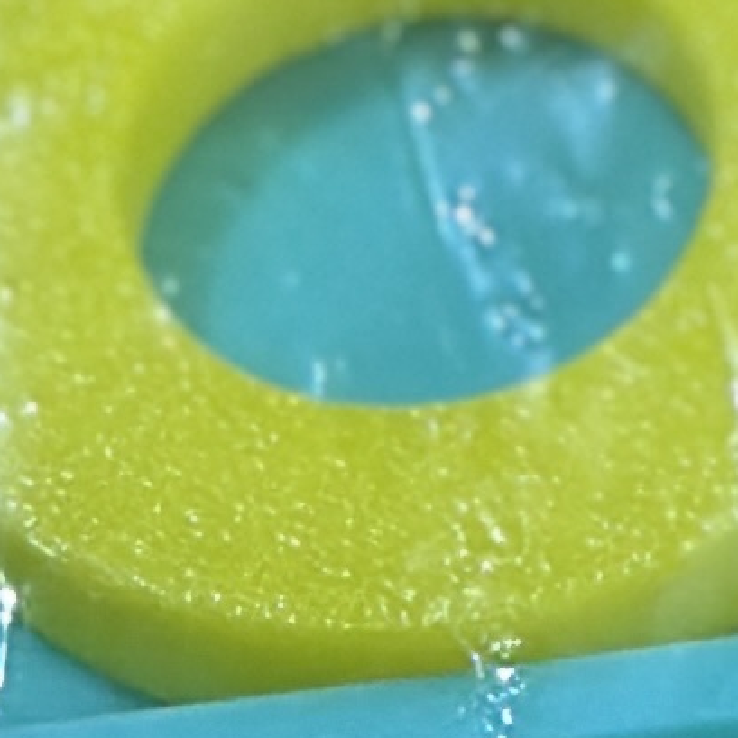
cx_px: 1756
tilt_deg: -48.1
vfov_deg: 4.1
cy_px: -955
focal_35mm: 418
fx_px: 10082
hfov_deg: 4.1
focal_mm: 6.86
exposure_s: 1/50
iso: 320
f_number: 1.78
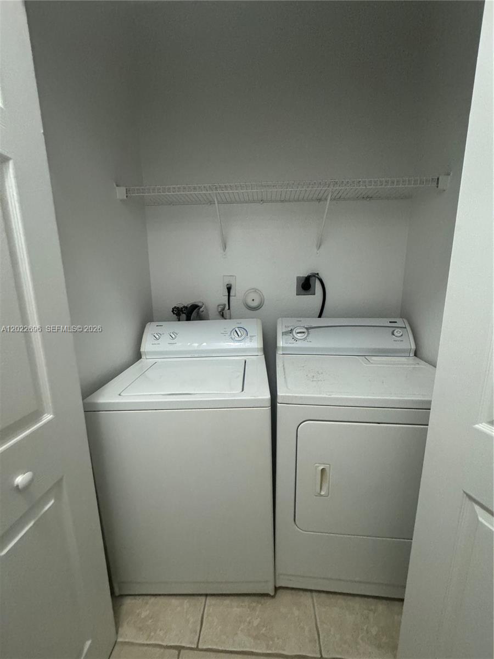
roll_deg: +0.5
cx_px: 247
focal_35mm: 14
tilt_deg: -10.2
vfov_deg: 102.1
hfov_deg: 85.7
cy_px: 330
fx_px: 266
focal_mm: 2.22
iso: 640
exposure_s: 1/60
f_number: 2.2
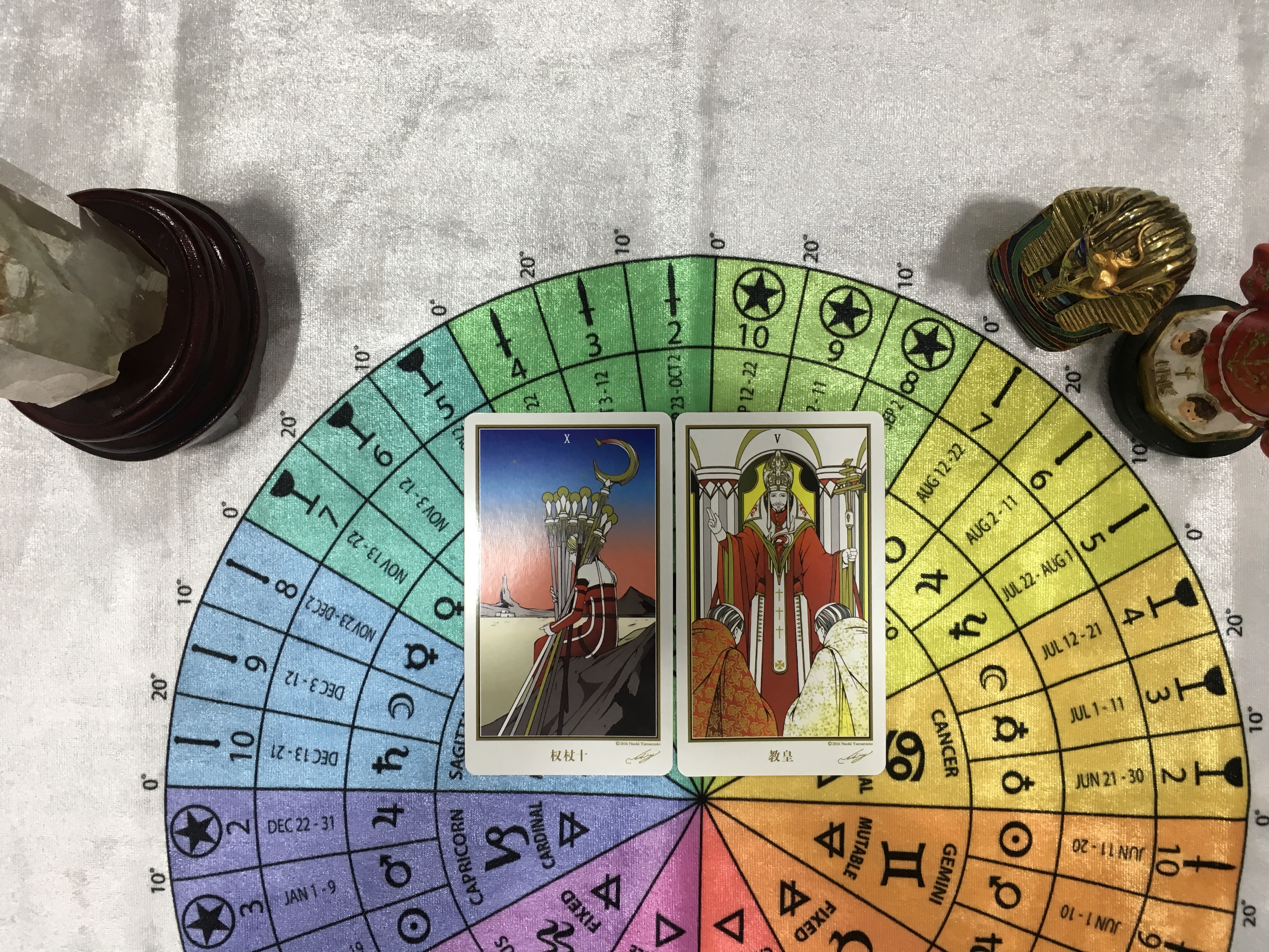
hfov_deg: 61.7
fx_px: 1063
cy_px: 476
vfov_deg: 48.2
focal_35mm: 29
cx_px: 634
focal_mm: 4.15
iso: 40
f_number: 2.2
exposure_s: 1/33
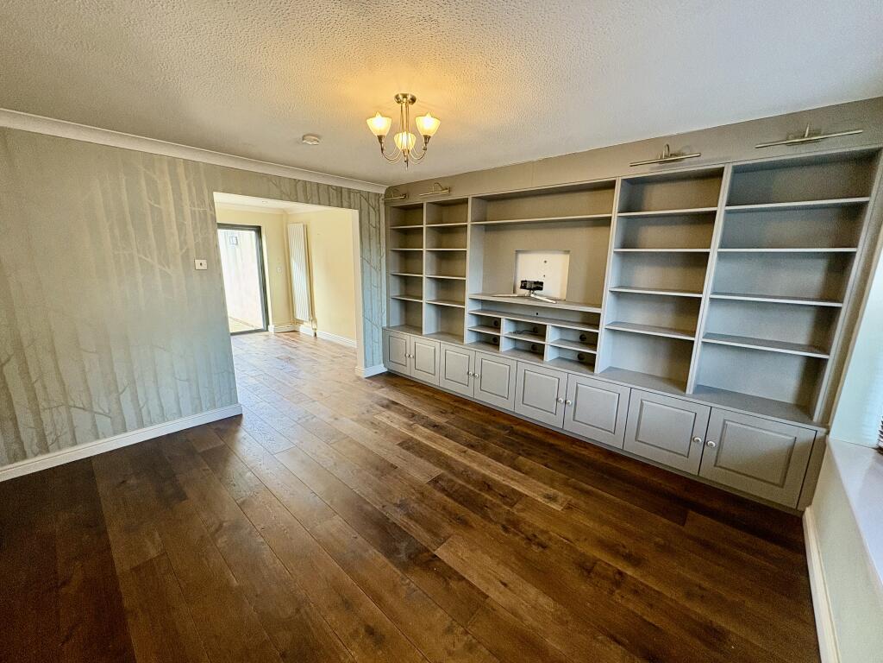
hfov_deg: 102.1
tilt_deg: -9.9
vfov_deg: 85.7
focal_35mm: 14
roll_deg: +0.2
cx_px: 442
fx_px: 357
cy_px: 332
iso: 125
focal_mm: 2.22
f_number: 2.2
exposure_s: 1/50
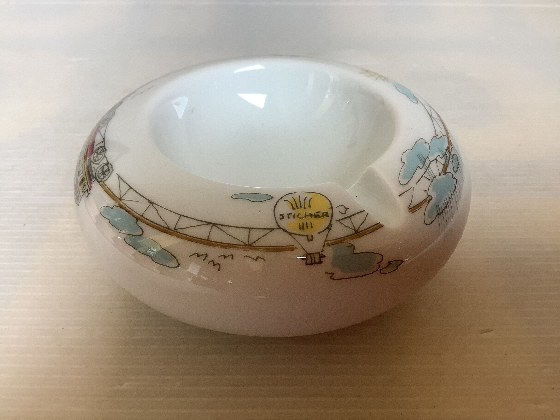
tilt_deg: -39.2
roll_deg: +0.2
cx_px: 280
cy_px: 210
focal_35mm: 31
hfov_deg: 58.4
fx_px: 502
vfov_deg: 45.4
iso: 50
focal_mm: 3.3
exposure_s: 1/50
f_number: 2.4
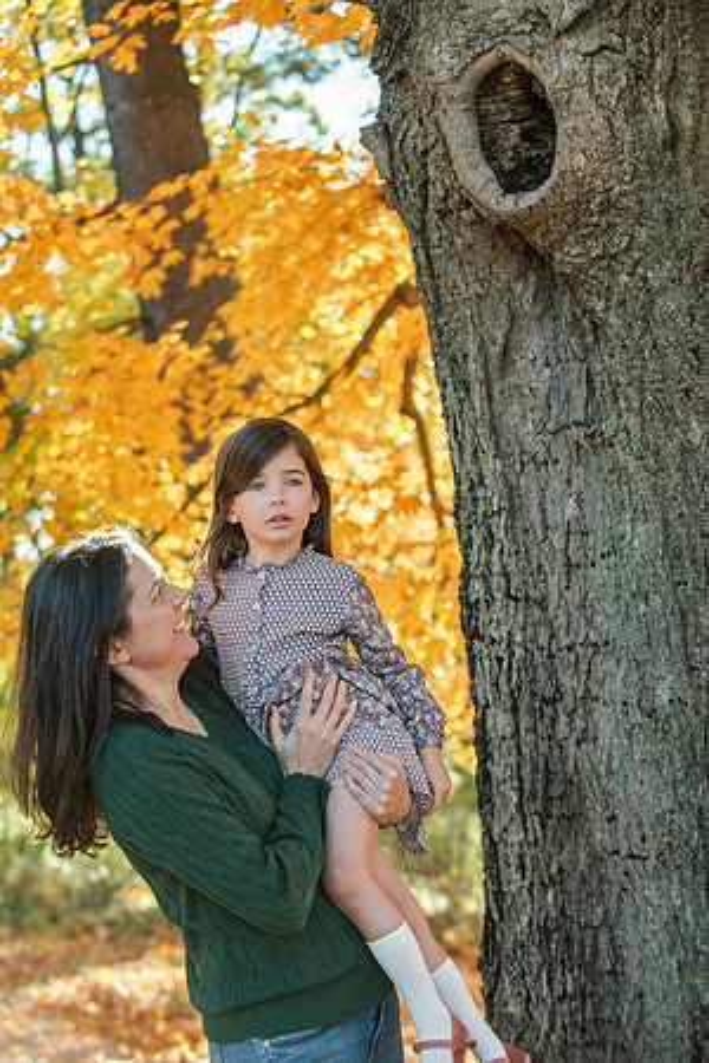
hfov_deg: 19.5
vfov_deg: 28.8
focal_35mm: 70
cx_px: 354
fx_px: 2068
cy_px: 532
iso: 500
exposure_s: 1/640
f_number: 4
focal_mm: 70
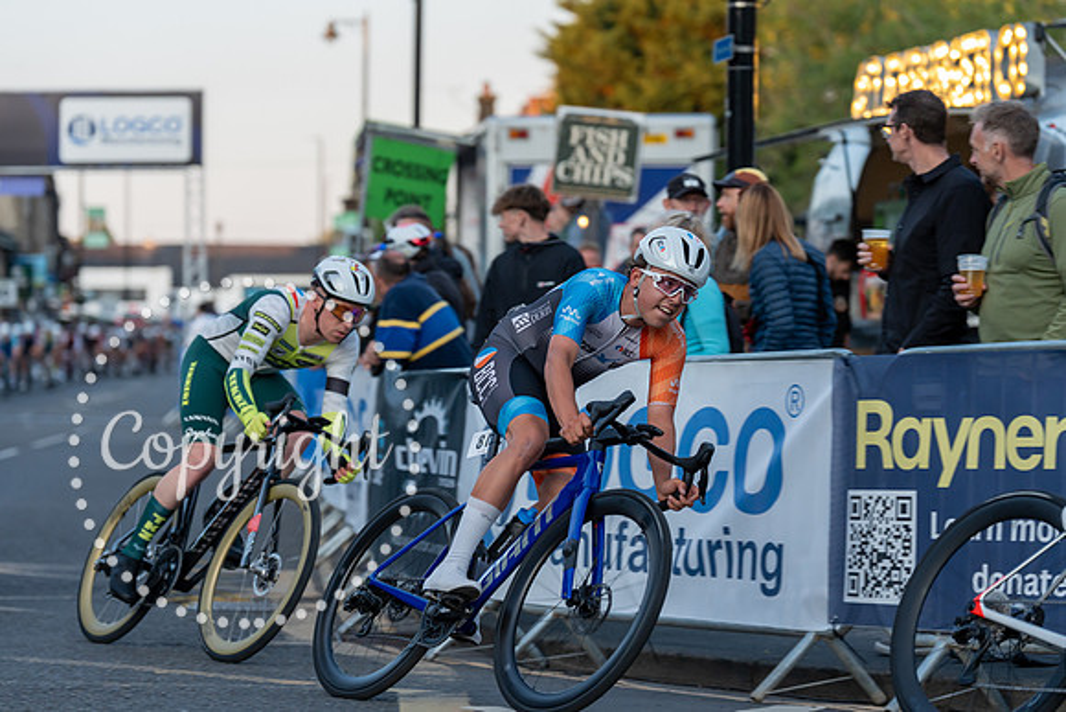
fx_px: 3436
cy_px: 356
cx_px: 533
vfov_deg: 11.8
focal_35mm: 116
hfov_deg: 17.6
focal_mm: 116
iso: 1000
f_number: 3.2
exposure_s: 1/800
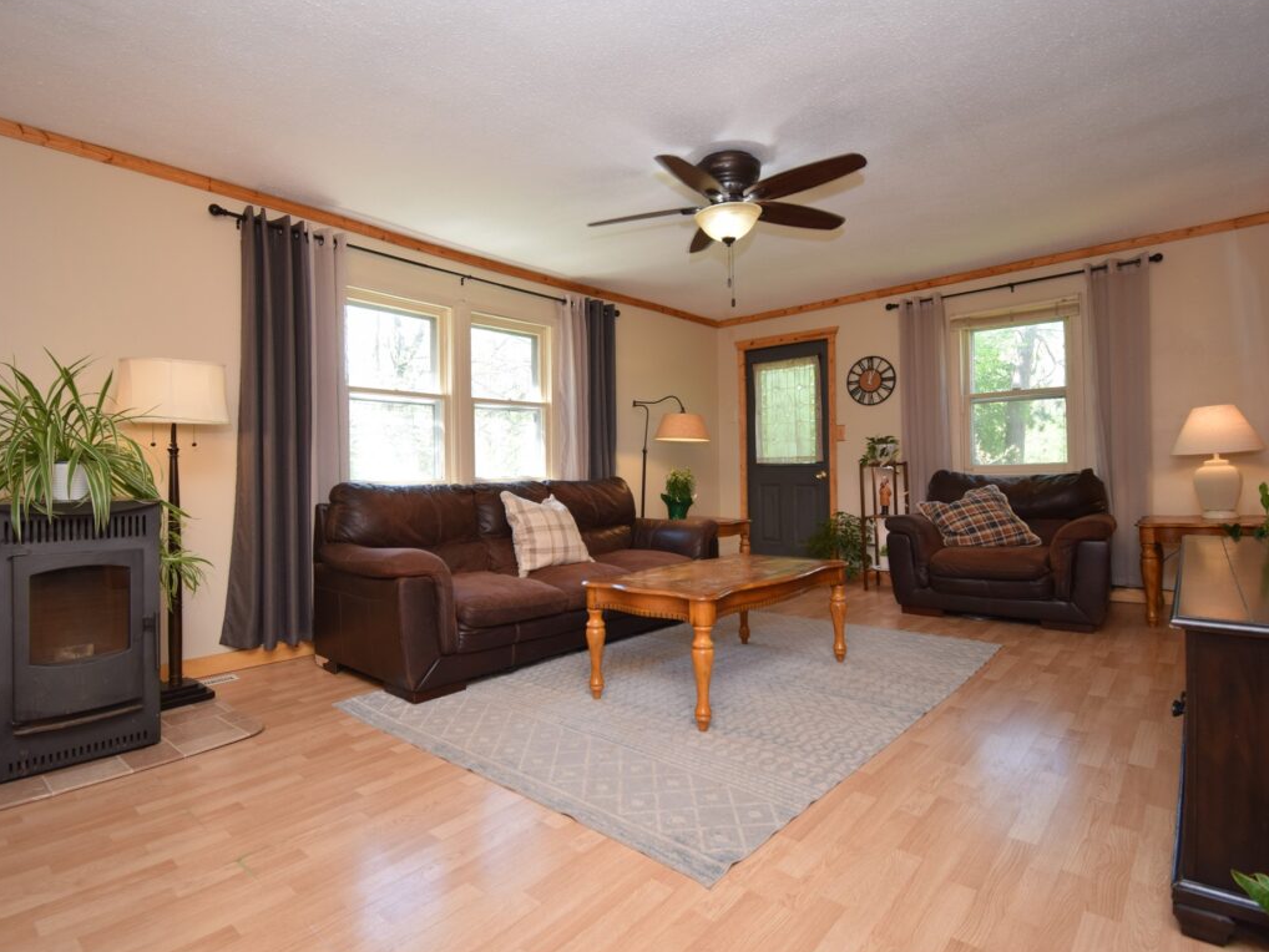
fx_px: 623
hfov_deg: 91.0
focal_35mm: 17
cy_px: 465
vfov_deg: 74.7
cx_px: 621
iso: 400
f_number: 4.5
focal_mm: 10
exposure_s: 1/100
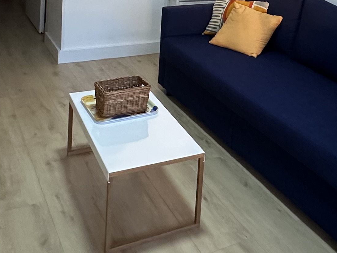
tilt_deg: -5.9
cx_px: 245
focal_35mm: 51
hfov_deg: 36.8
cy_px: -47
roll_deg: -4.4
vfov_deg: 25.7
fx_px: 496
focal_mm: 2.22
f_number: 2.2
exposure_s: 1/99
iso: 250
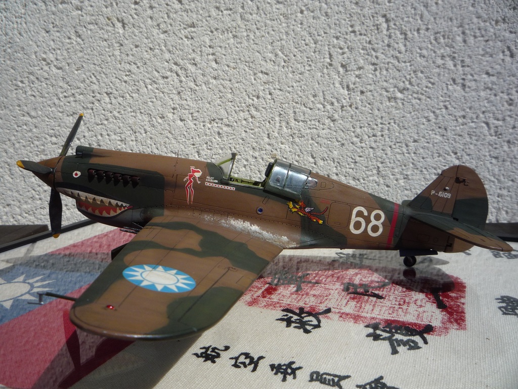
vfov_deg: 46.8
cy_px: 194
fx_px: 449
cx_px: 259
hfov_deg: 60.0
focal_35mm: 30
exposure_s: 1/1000
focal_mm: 5.2
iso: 100
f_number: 5.6
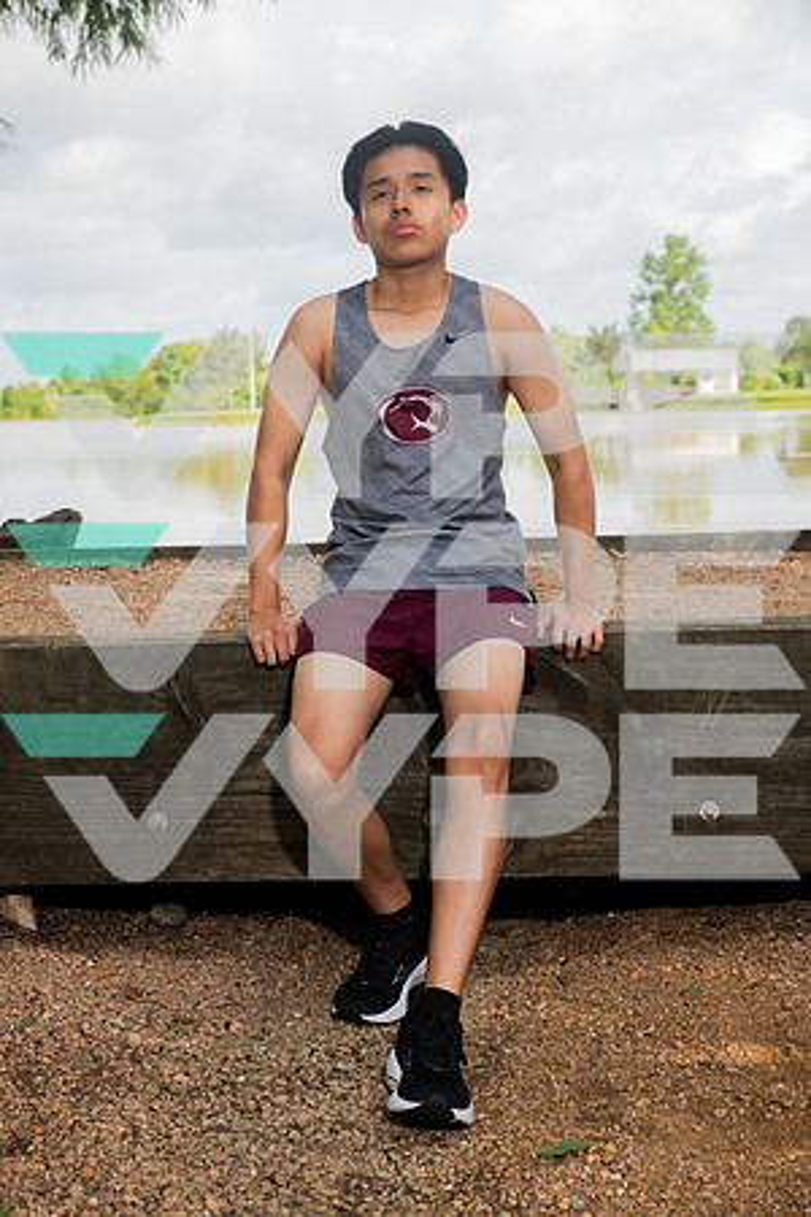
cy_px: 608
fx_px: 1960
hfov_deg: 23.4
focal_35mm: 58
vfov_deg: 34.5
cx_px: 406
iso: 250
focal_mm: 58
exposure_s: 1/250
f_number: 7.1
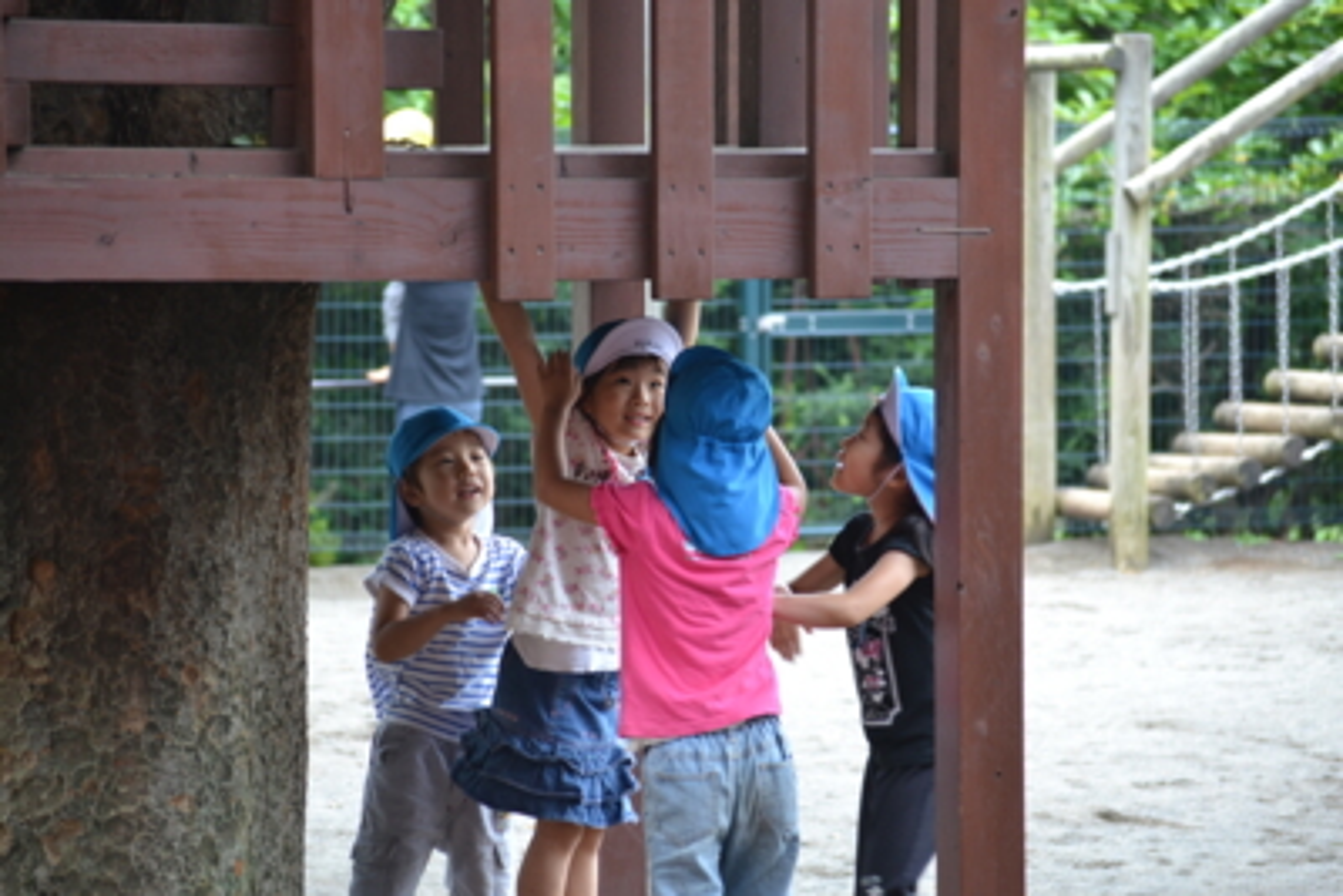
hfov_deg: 12.4
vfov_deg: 8.3
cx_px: 672
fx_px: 6157
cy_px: 448
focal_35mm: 165
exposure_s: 1/100
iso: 400
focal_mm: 110
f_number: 5
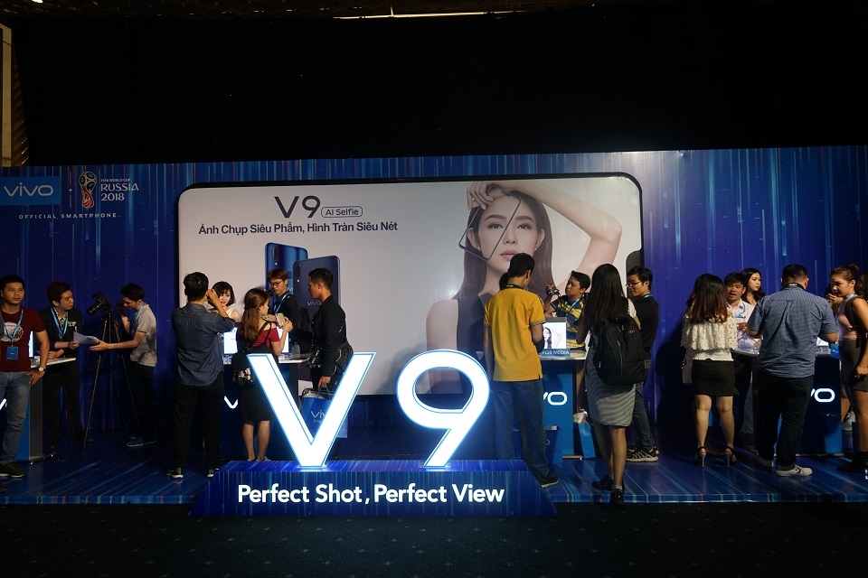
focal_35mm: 26
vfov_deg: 49.6
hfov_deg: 69.4
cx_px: 434
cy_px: 289
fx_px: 627
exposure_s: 1/100
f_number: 4
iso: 400
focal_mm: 26
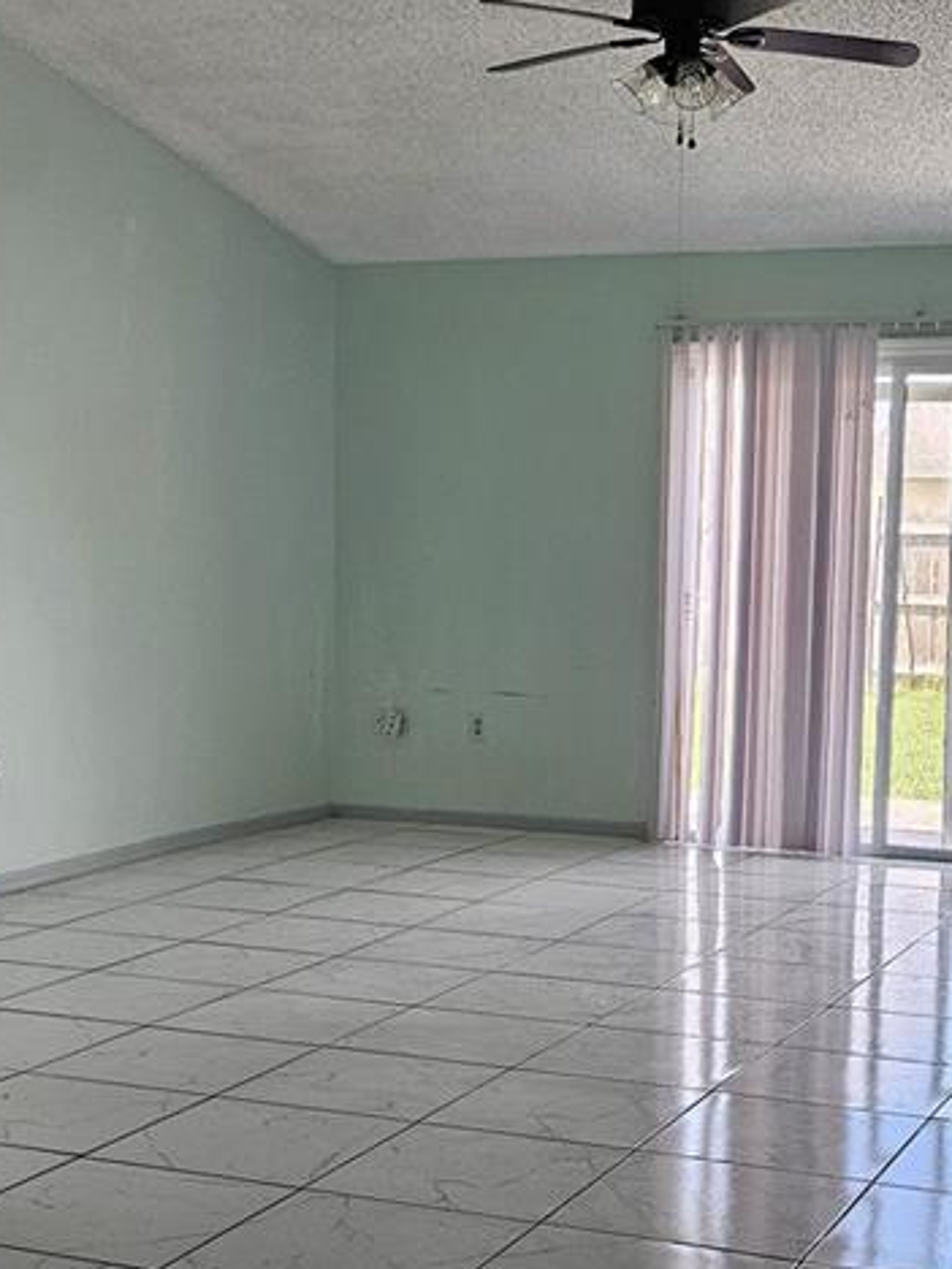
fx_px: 2163
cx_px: 575
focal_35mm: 59
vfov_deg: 32.5
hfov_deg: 24.8
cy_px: 800
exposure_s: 1/359
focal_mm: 6.3
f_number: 1.7
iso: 200
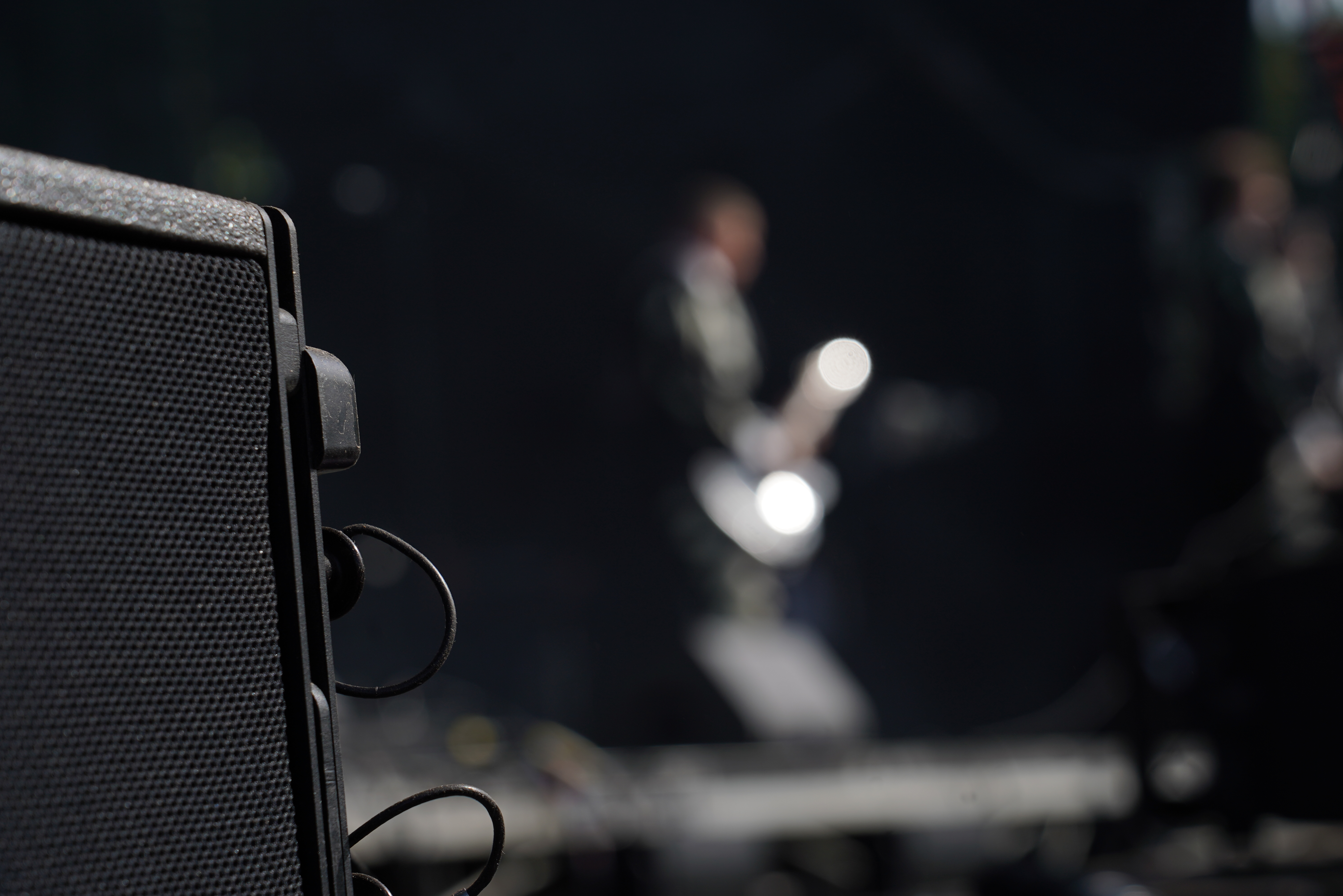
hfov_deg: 19.5
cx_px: 672
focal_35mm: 105
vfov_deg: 13.0
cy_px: 448
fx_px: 3917
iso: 100
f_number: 8
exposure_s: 1/500
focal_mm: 105
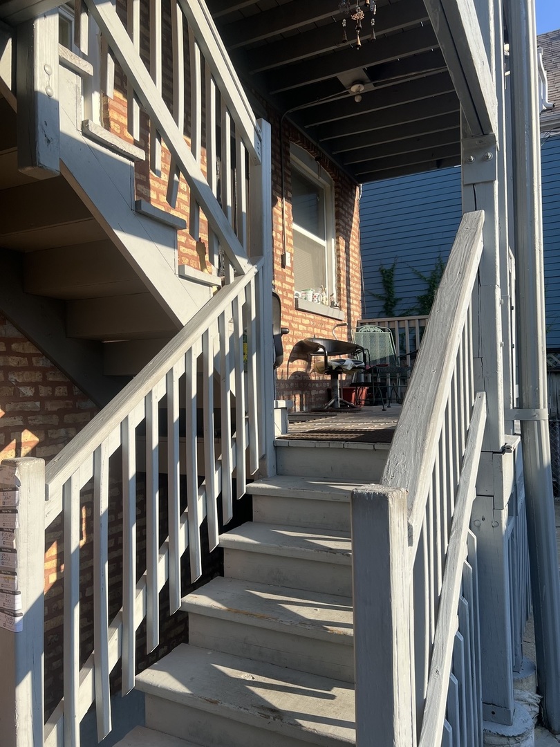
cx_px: 280
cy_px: 374
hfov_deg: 53.1
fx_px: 561
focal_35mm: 26
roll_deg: +1.0
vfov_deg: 67.3
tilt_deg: +1.6
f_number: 1.5
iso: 50
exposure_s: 1/1724
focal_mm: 5.7
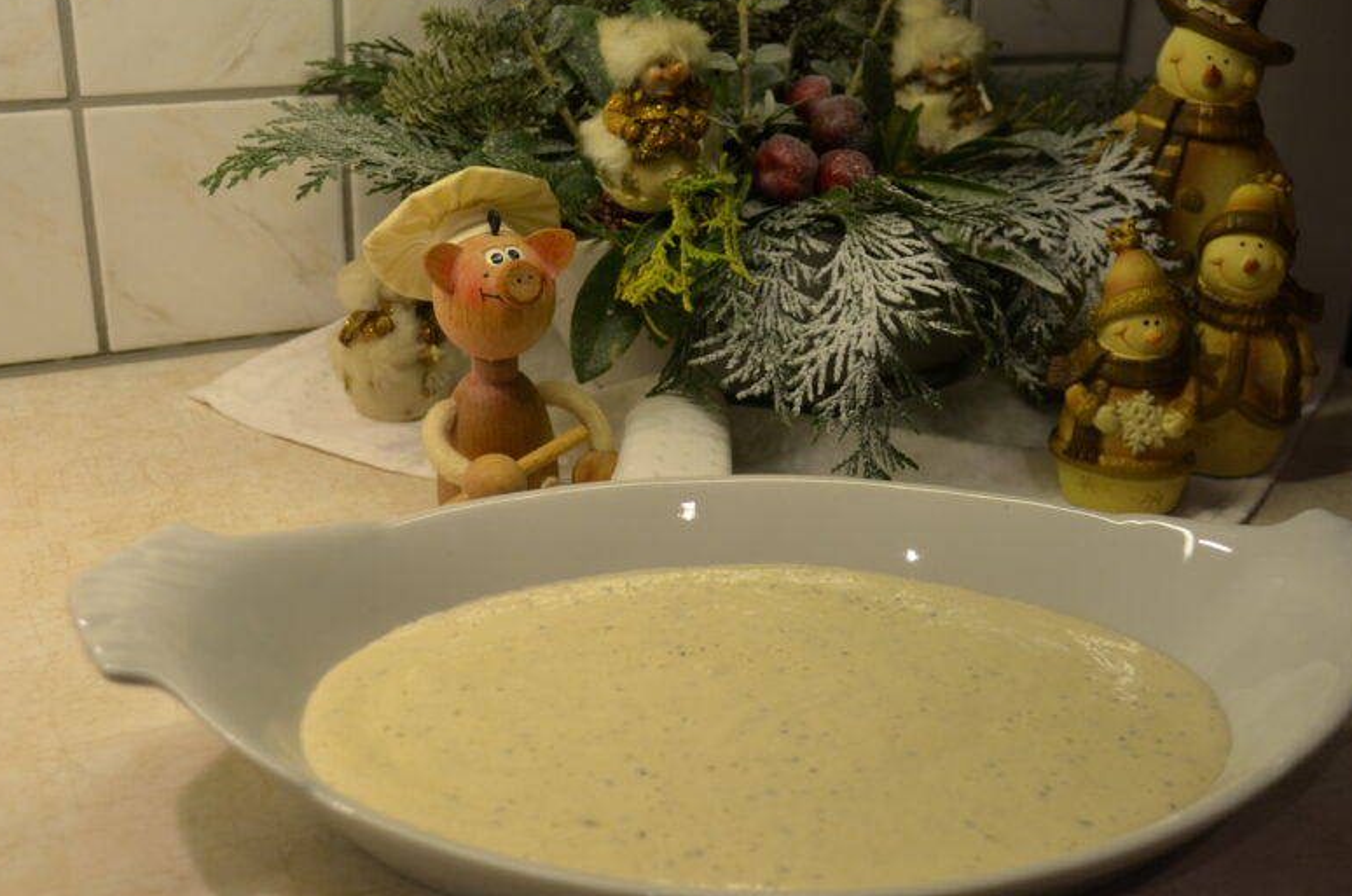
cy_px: 426
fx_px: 1562
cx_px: 763
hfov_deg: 46.7
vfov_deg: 32.0
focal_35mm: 42
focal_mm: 21
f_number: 4.5
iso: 400
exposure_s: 1/80
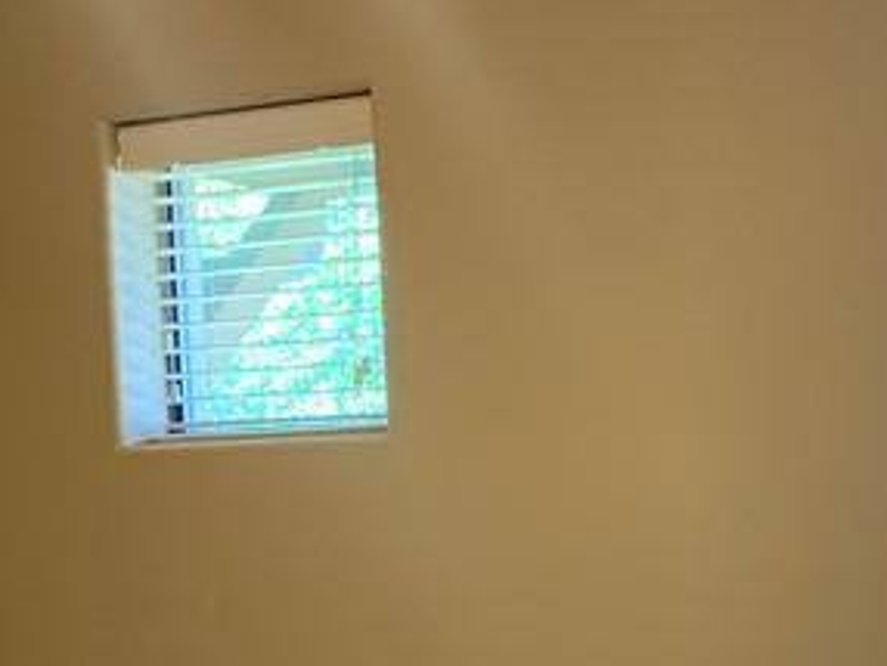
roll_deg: -0.2
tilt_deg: -5.5
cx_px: 884
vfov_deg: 15.3
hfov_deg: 20.4
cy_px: 830
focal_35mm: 93
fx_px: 2385
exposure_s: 1/60
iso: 125
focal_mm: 4.25
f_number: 1.8
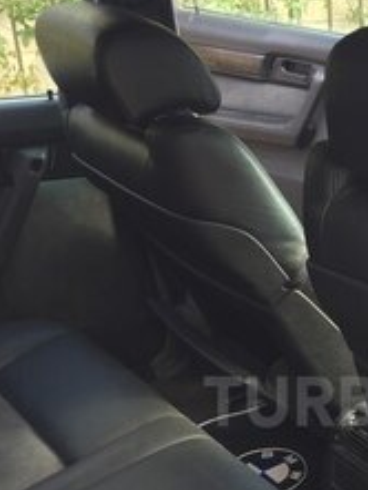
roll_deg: +0.7
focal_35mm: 65
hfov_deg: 21.7
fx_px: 920
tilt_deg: -27.1
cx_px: 375
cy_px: 401
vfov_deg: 29.1
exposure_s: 1/50
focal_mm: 4.15
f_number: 2.2
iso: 40
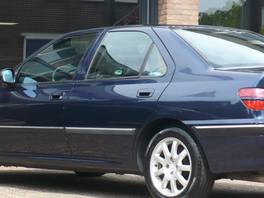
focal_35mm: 156
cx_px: 163
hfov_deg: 12.7
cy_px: 48
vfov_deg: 9.5
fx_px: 1190
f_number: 3.1
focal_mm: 8.9
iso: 100
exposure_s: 1/320
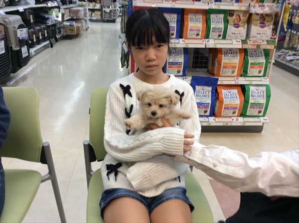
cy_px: 112
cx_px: 150
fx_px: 276
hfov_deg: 56.9
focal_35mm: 32
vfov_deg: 44.0
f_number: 2.4
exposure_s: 1/24
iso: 32
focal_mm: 3.3
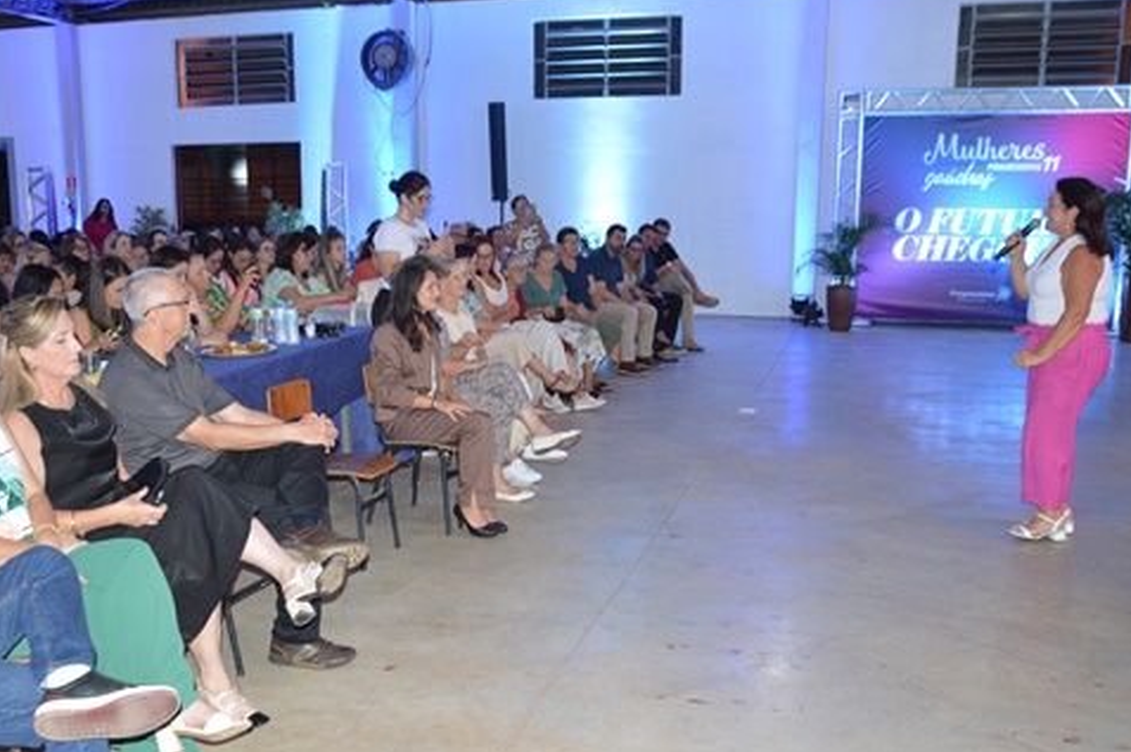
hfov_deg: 48.8
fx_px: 1244
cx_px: 498
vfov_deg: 33.5
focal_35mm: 40
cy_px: 442
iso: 900
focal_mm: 21
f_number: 3.8
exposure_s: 1/60
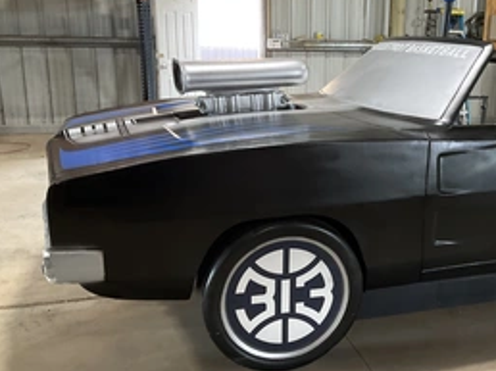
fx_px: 644
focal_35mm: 45
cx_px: 333
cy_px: 215
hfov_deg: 41.5
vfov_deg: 32.1
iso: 125
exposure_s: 1/60
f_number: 1.8
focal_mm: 3
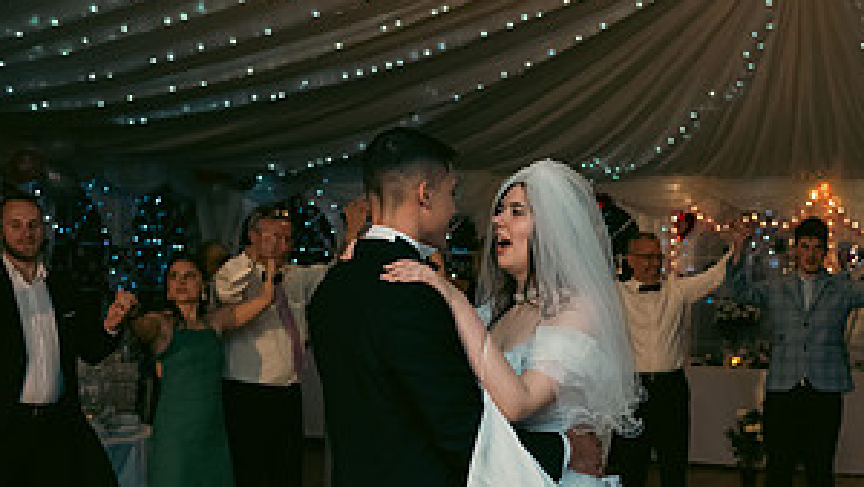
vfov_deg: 16.9
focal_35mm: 71
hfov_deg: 29.1
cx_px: 680
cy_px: 405
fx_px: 1627
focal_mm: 35
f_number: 3.5
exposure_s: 1/160
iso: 800
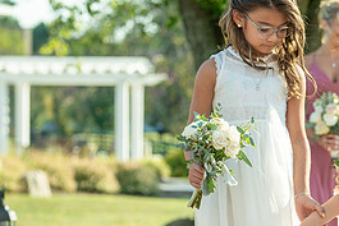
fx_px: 1950
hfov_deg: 9.9
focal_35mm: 207
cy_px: 178
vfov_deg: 6.6
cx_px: 331
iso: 100
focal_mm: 84
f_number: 4
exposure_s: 1/500
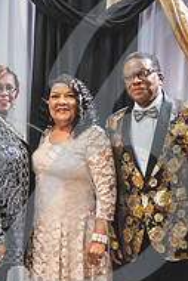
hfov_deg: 16.4
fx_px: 649
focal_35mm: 83
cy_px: 136
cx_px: 38
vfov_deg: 24.5
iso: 1600
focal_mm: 35
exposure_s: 1/250
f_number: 2.8
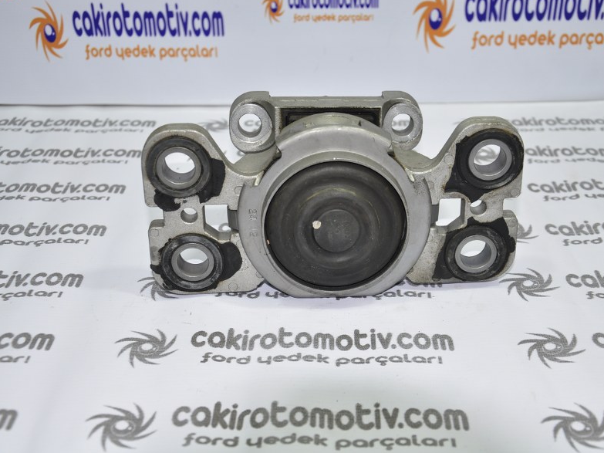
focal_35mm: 53
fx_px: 925
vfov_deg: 27.5
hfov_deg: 36.1
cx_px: 333
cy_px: 223
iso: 200
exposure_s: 1/40
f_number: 5
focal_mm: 32
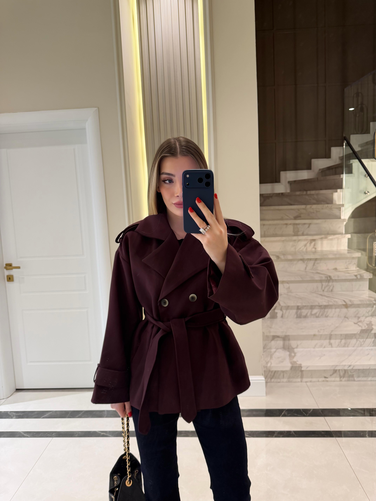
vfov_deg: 71.6
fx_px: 348
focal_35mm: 24
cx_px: 188
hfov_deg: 56.8
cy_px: 250
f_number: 1.78
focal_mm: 6.76
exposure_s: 1/50
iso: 200
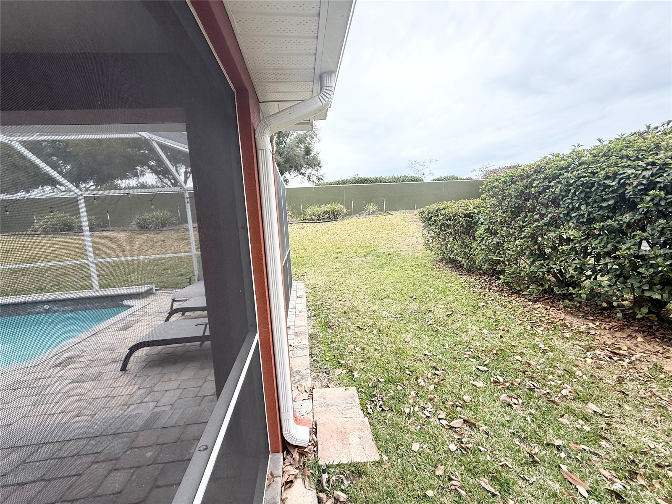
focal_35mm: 14
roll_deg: +2.8
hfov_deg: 102.1
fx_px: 272
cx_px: 336
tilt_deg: -6.5
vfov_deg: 85.7
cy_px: 252
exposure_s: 1/564
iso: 64
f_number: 2.2
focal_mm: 2.22
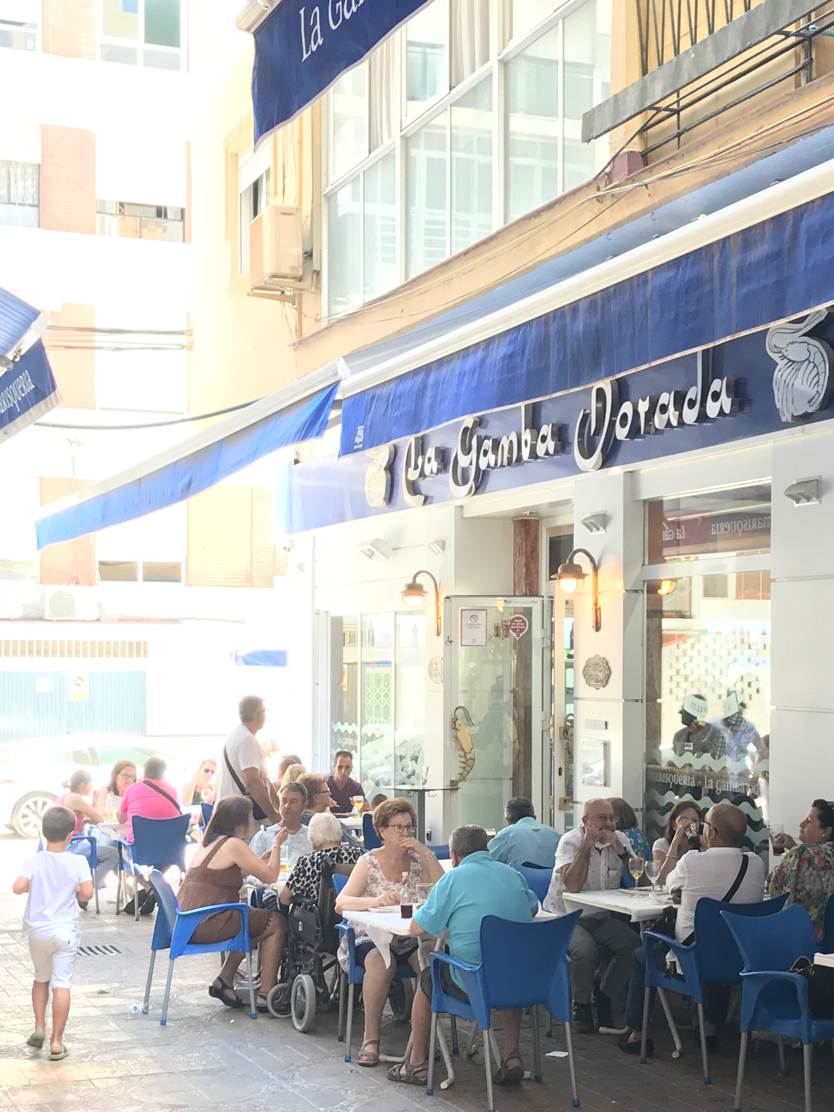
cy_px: 678
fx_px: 1735
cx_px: 497
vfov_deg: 35.4
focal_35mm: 54
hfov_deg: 27.0
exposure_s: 1/33
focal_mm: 3.99
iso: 25
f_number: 1.8
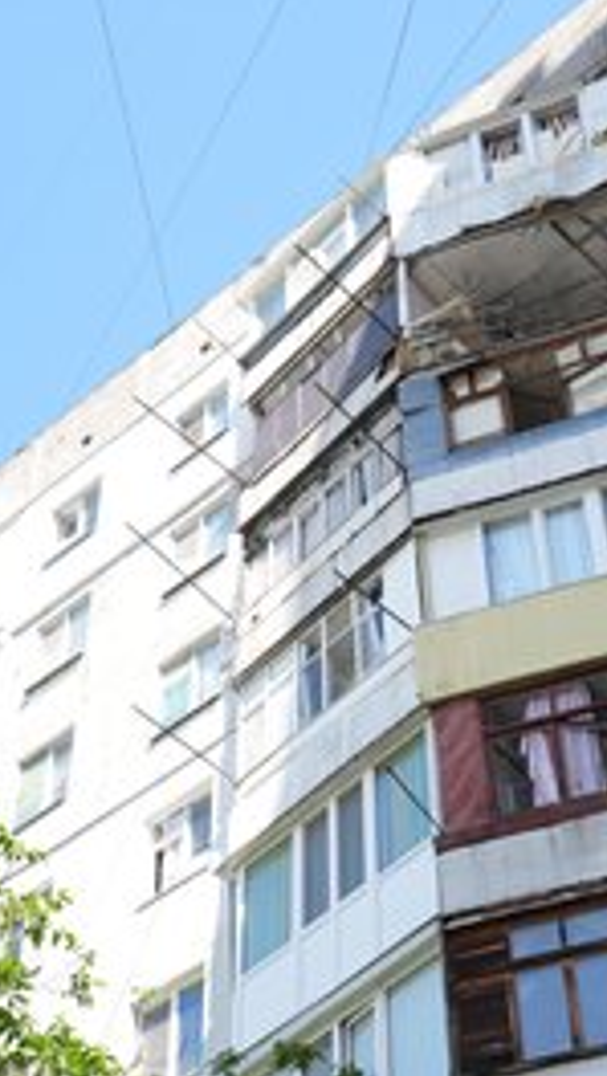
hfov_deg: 18.6
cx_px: 318
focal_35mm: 65
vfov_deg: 32.3
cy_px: 536
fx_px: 1855
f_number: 4.5
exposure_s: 1/400
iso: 160
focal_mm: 41
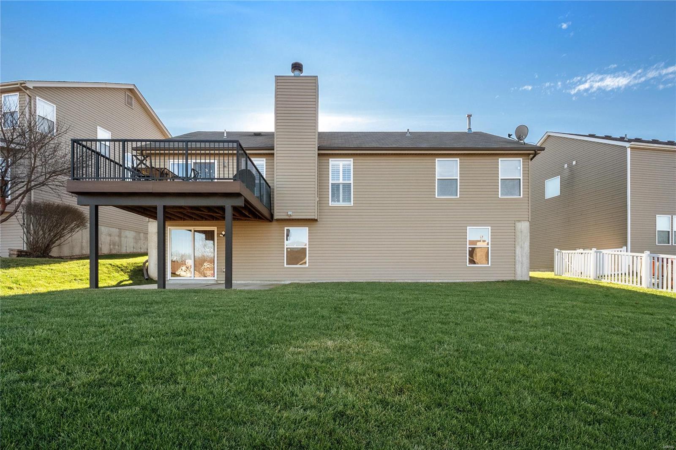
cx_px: 338
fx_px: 338
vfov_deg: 67.4
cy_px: 225
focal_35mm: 18
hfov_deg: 90.0
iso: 400
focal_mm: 9
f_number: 8
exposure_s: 1/160
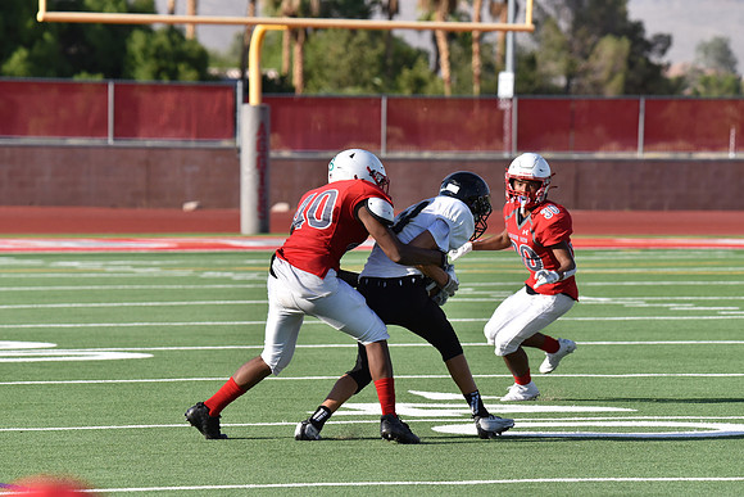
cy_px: 248
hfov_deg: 7.9
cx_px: 372
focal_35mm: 260
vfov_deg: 5.3
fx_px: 5374
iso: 1100
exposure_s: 1/3200
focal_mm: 260
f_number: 8
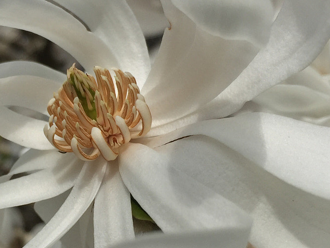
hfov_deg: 27.8
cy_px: 135
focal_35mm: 69
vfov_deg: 21.3
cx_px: 83
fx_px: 658
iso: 32
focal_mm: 4.15
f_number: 2.2
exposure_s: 1/3049
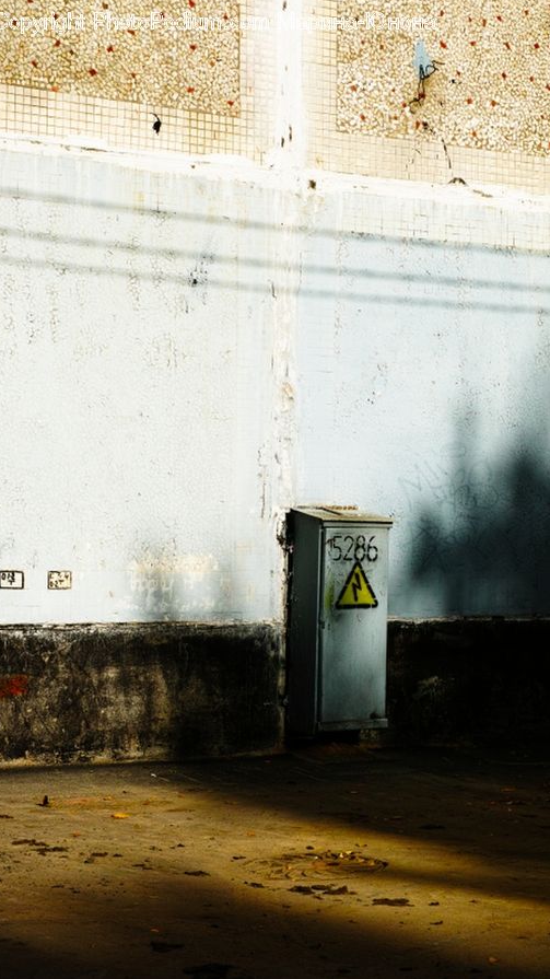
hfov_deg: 15.3
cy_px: 488
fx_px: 2050
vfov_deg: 26.9
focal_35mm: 79
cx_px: 320
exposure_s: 1/125
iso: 200
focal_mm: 50
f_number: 16
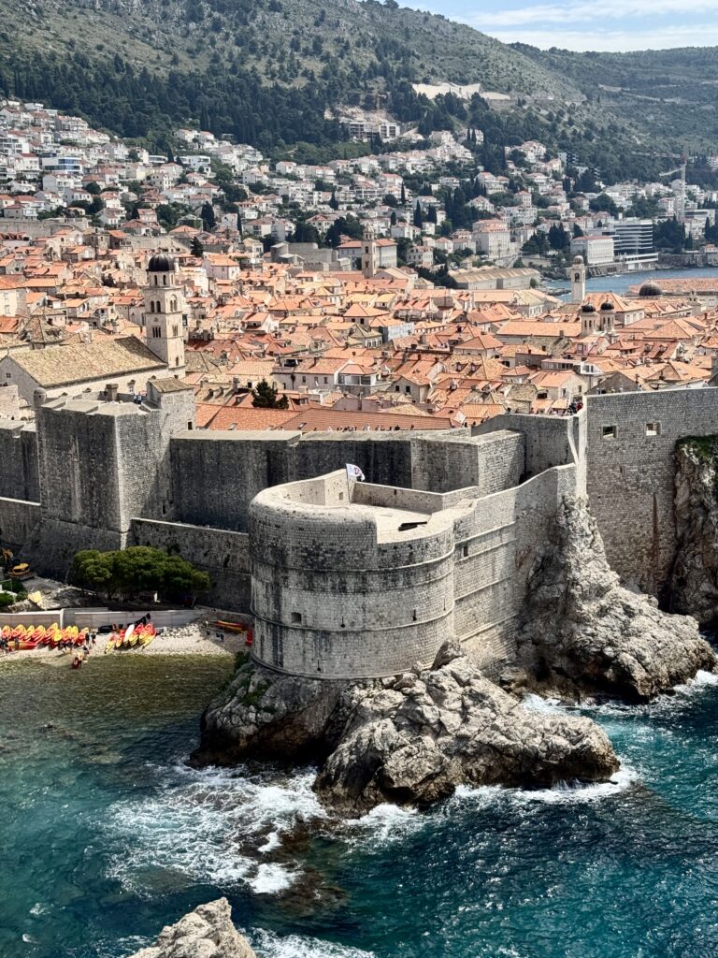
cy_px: 479
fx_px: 1327
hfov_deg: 30.3
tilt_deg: -12.0
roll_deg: +1.0
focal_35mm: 48
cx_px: 359
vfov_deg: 39.7
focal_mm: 6.76
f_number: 1.78
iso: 64
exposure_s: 1/3610
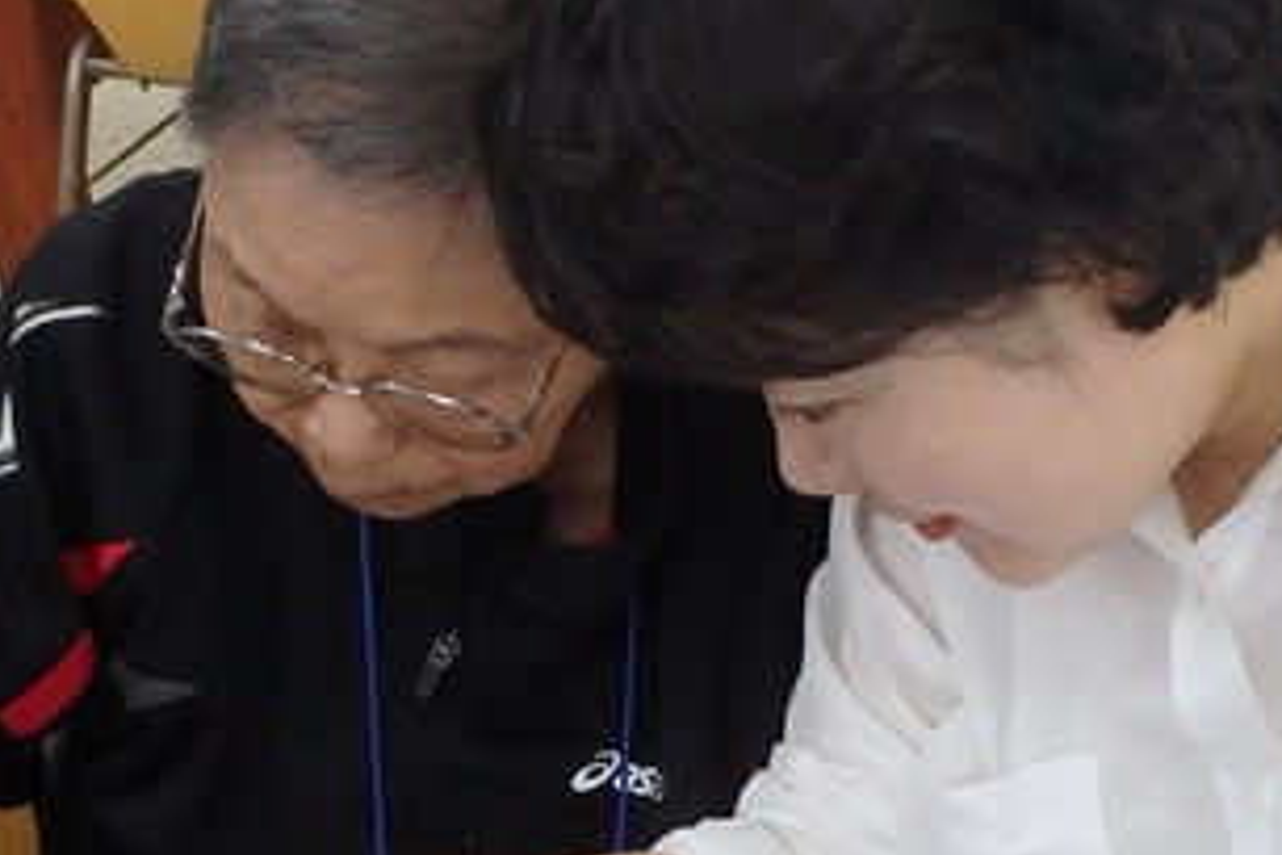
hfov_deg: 18.1
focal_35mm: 113
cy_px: 652
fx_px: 4024
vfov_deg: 12.1
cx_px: 603
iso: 320
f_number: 5.2
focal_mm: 8.1
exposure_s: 1/50
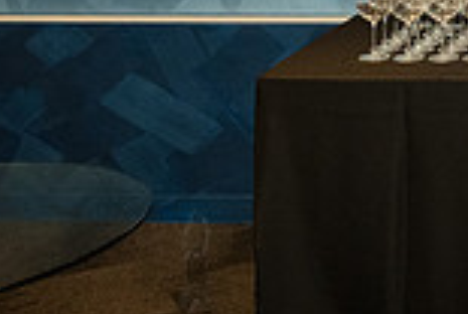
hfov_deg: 17.5
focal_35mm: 100
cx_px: 779
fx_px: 1302
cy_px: -180
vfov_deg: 12.9
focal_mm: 24
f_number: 4
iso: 4000
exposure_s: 1/250
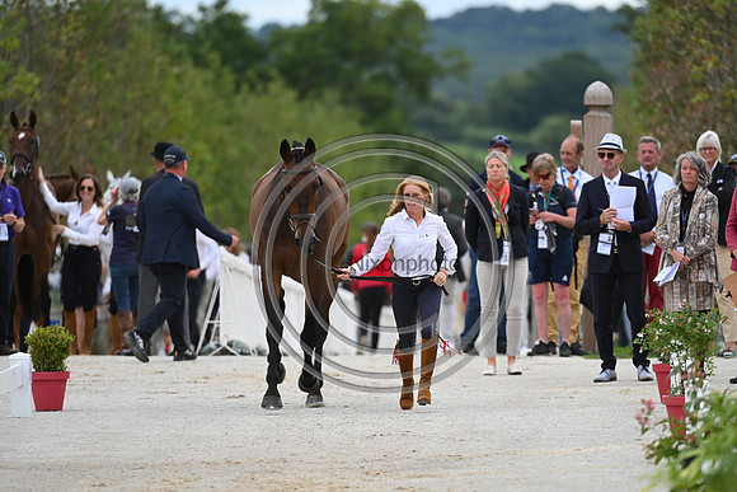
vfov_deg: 3.4
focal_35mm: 400
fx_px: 8190
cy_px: 246
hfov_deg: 5.2
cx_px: 368
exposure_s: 1/1600
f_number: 5.6
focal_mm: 400
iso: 560
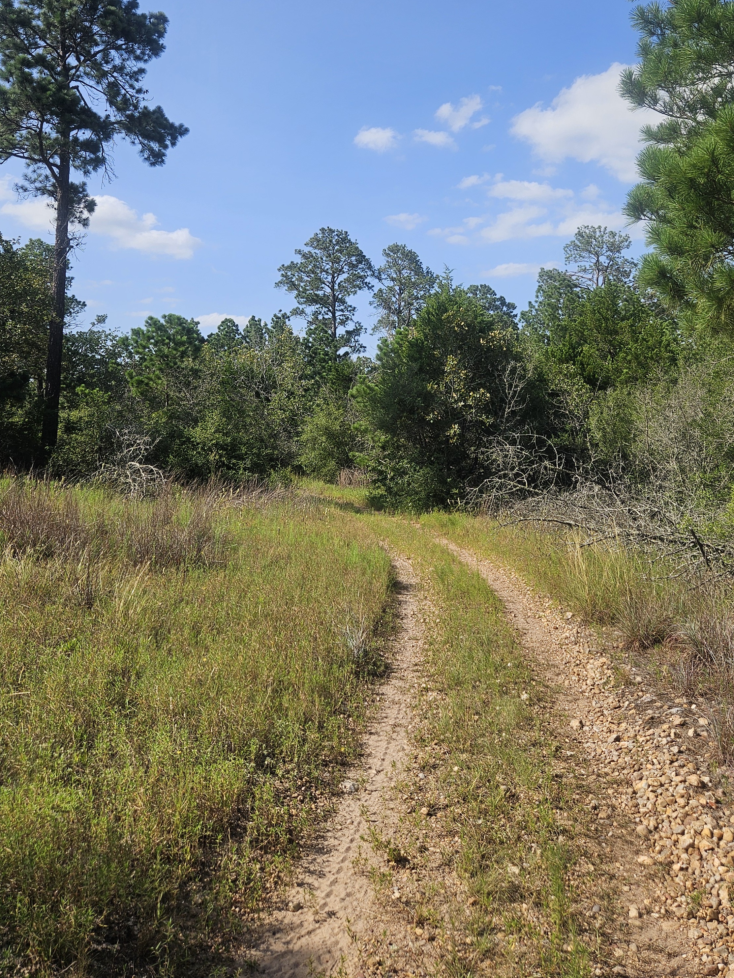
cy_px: 346
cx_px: 398
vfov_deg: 57.4
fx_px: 876
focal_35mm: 31
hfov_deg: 45.4
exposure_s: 1/1894
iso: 25
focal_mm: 5.4
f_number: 1.8
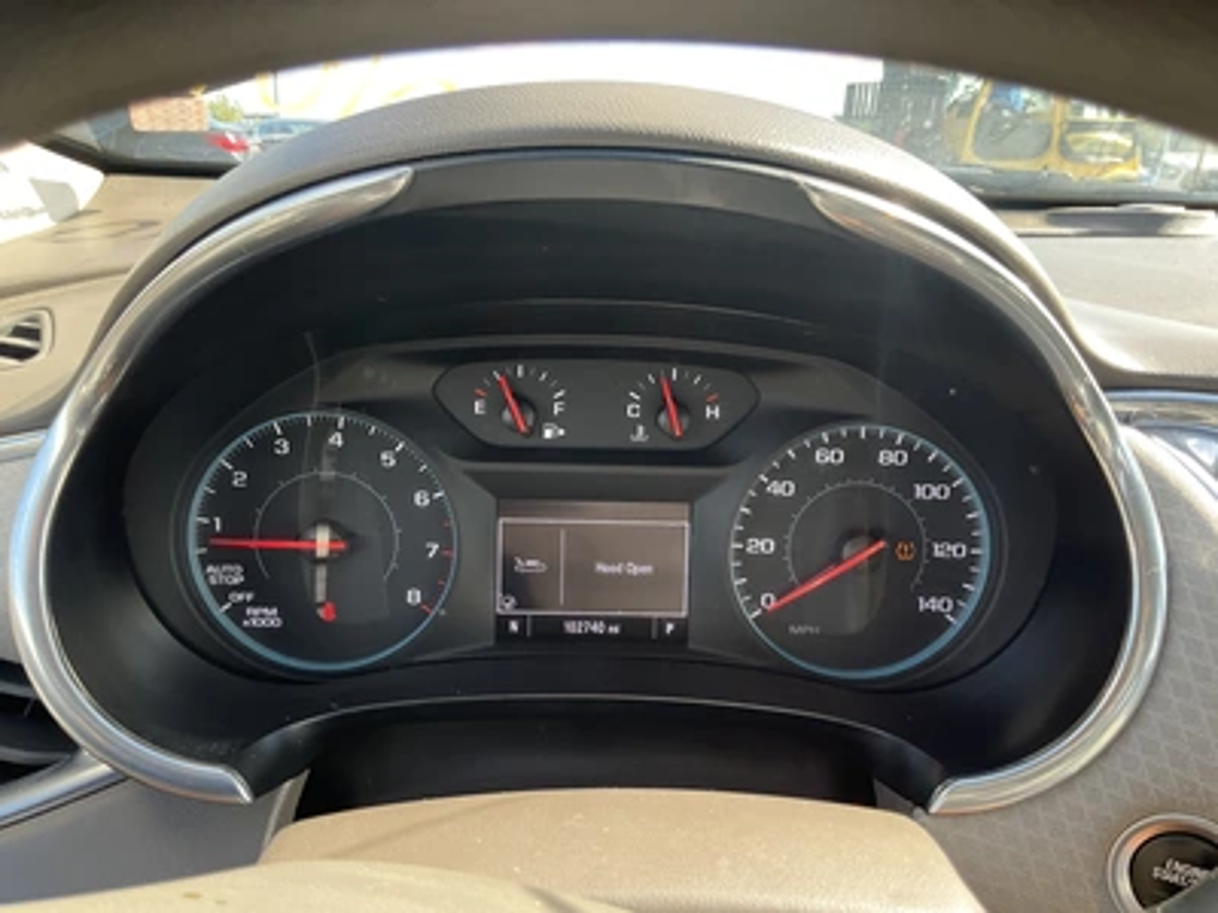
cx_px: 609
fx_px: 1020
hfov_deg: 61.7
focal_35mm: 29
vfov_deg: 48.2
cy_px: 456
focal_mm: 3
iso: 32
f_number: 1.8
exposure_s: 1/122
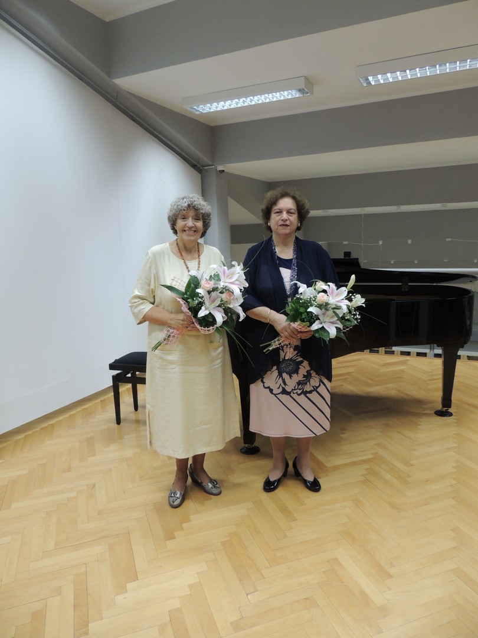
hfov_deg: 56.8
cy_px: 319
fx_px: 442
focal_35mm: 24
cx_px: 239
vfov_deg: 71.6
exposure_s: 1/30
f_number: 3
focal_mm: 4.3
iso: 220
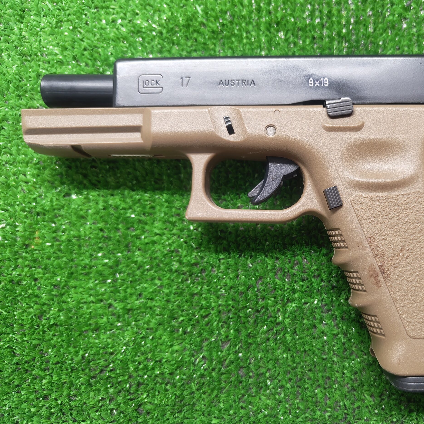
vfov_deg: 57.3
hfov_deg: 55.9
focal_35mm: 28
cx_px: 287
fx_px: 388
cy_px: 214
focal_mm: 5.59
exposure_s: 1/50
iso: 321
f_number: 1.88
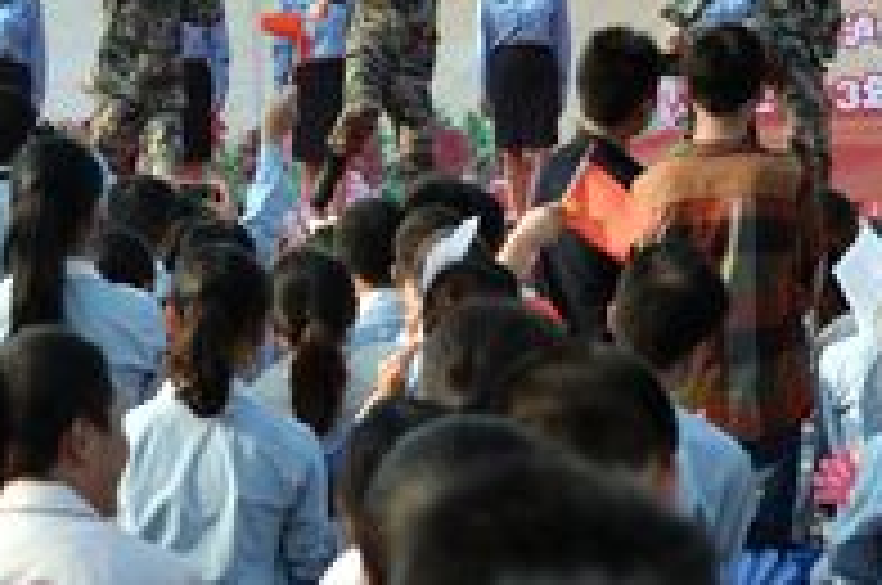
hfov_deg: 6.9
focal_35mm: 299
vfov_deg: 4.6
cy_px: -133
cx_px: 392
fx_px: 7313
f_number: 8
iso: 160
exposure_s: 1/250
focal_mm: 78
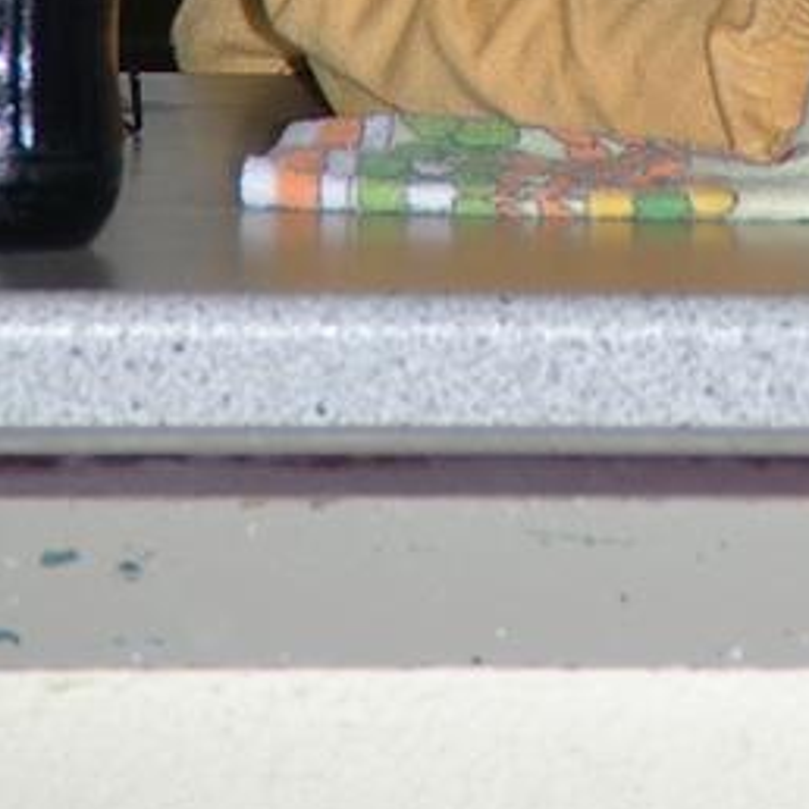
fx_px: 24088
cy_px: -727
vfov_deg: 1.9
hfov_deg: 1.9
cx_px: 760
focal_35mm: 911
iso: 200
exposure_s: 1/180
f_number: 6.2
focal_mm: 180
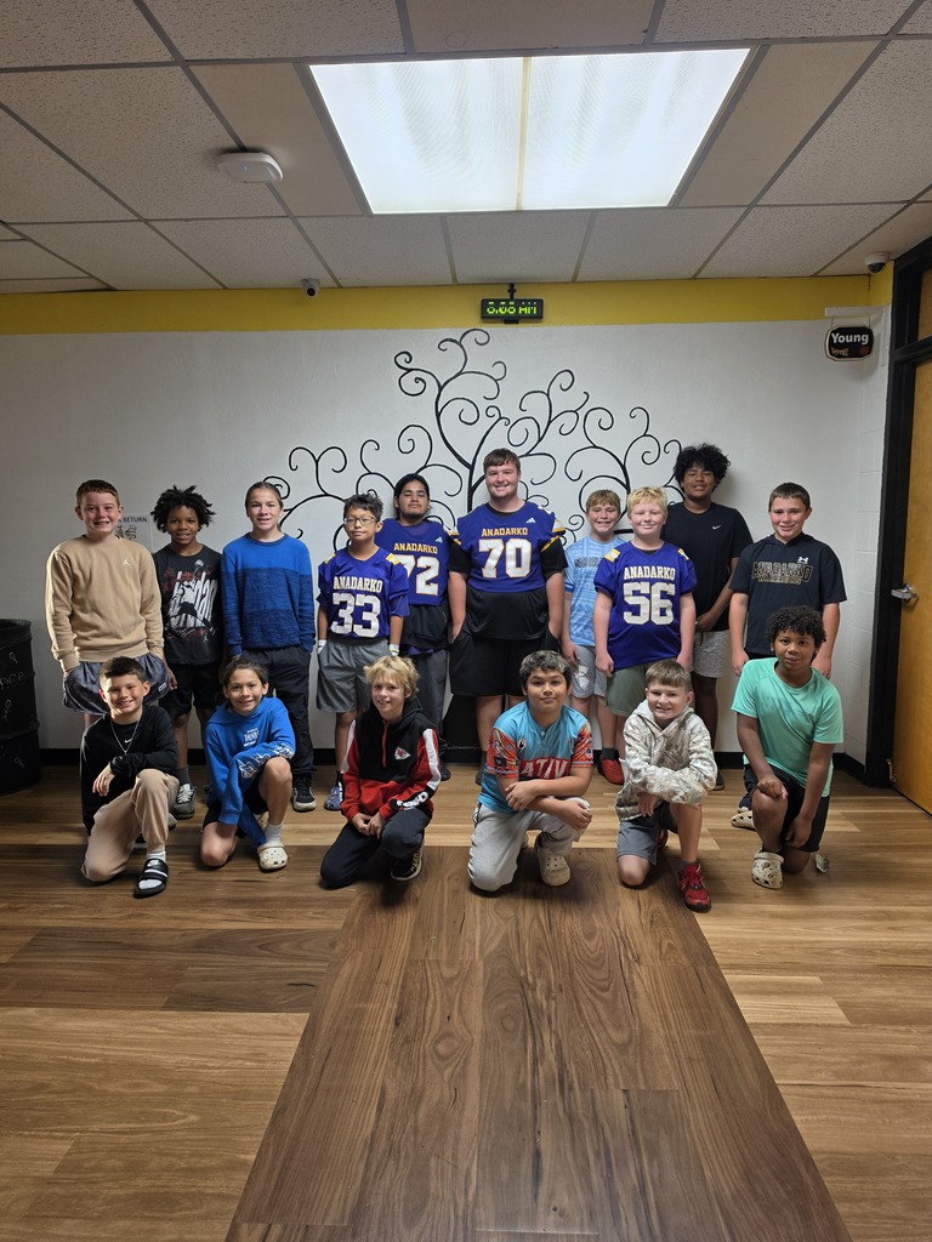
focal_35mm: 23
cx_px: 466
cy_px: 621
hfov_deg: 58.9
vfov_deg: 73.9
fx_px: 826
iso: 100
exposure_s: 1/120
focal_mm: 6.5
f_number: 1.4
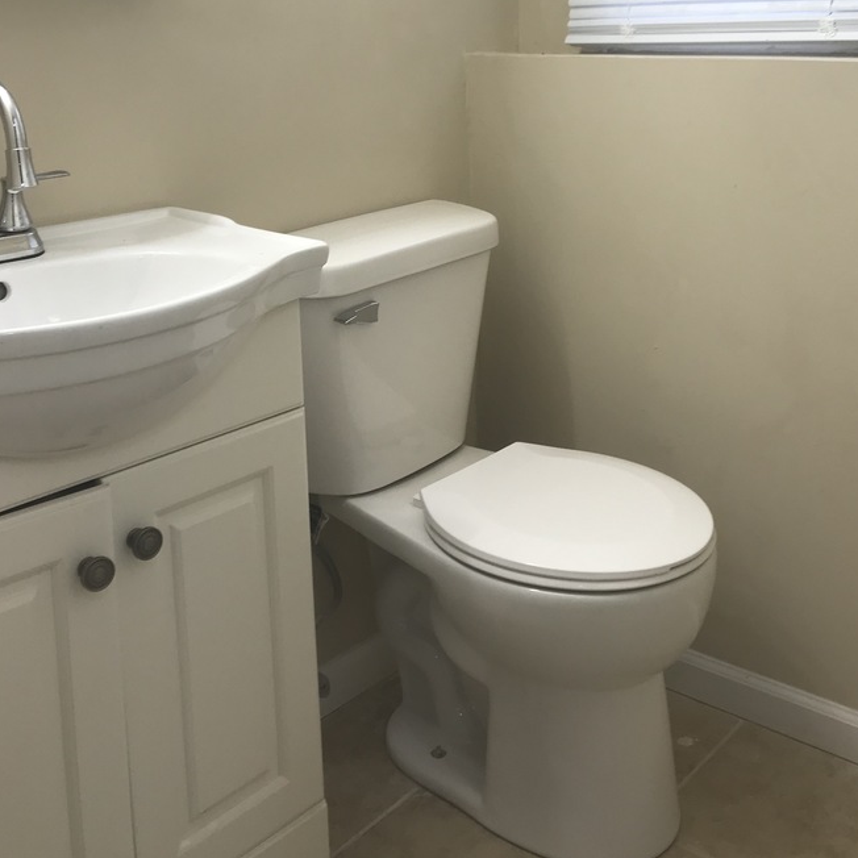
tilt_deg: -8.3
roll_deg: +0.3
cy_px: 192
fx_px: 1150
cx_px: 504
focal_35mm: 41
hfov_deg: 40.8
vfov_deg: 39.6
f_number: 1.8
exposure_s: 1/60
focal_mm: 3.99
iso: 25
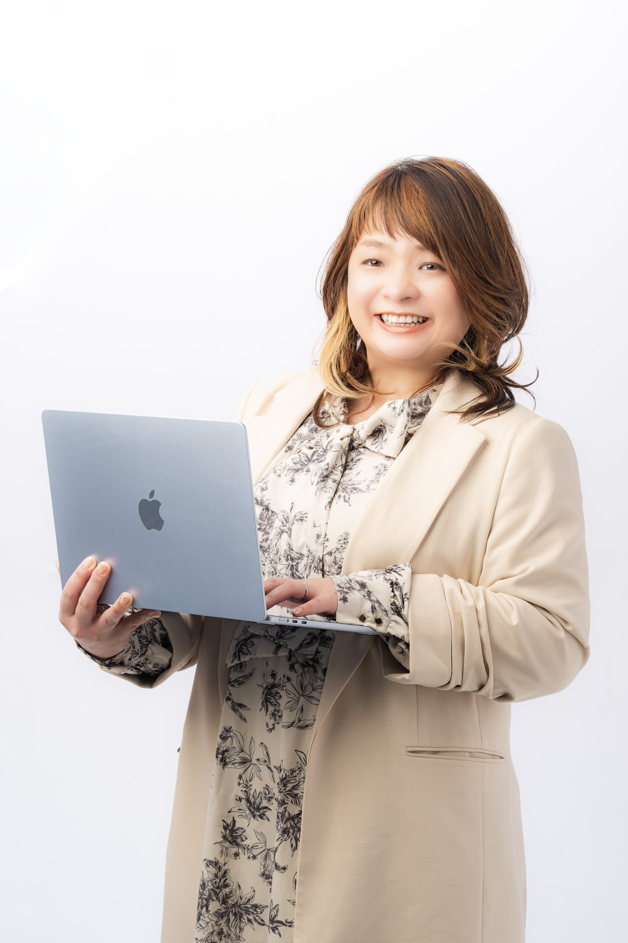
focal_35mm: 124
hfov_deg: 11.1
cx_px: 314
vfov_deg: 16.5
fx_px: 3244
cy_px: 472
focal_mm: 124
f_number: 11
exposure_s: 1/125
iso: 250
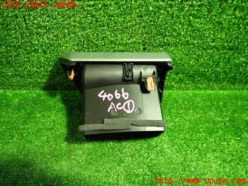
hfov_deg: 69.4
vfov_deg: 54.9
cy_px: 93
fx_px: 179
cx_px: 124
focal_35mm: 25
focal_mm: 4.5
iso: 400
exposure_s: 1/30
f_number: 2
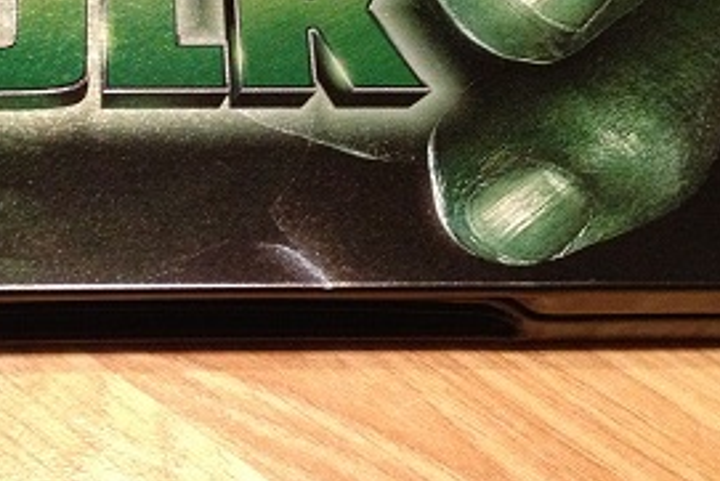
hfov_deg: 23.3
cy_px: -27
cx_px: 141
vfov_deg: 15.5
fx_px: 1721
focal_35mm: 86
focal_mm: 4.28
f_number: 2.4
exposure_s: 1/20
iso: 400
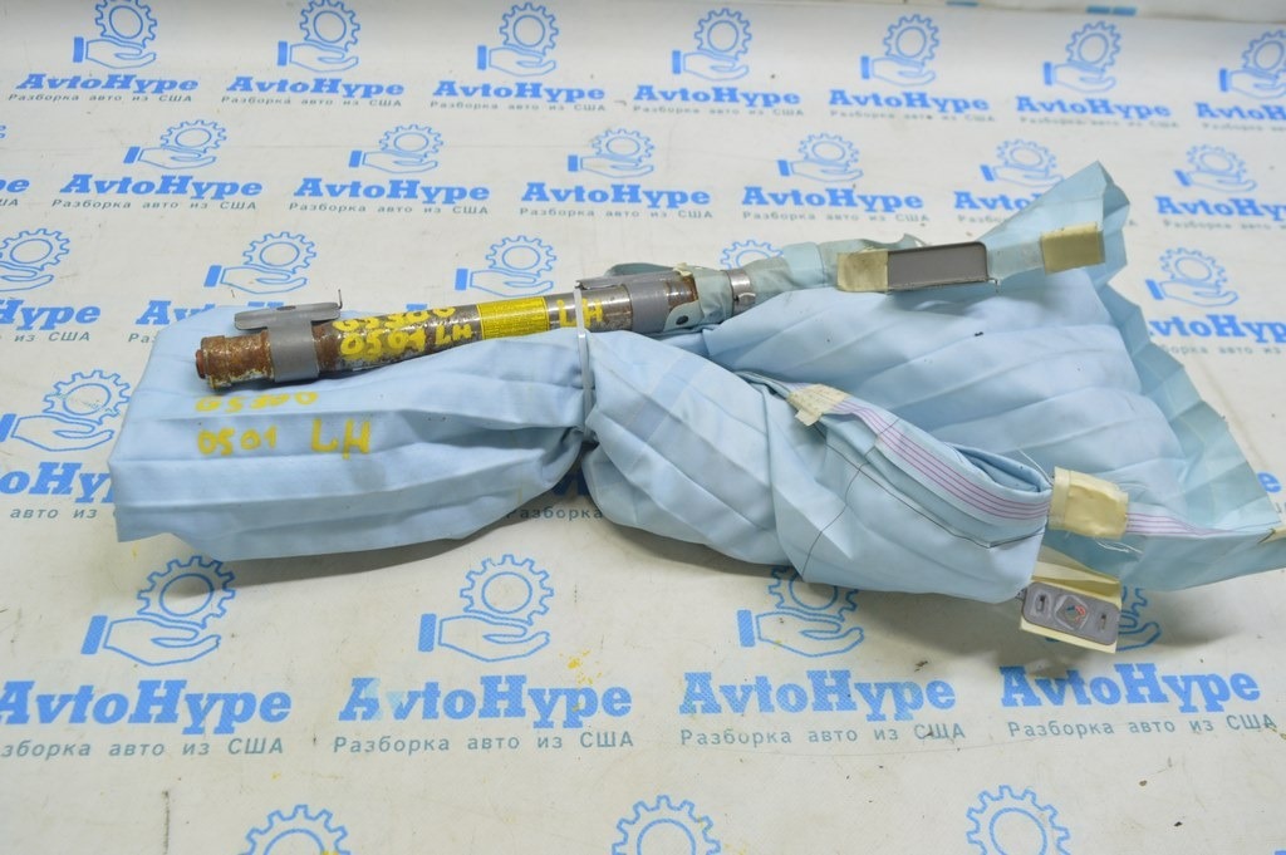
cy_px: 428
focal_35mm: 30
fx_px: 1071
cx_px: 643
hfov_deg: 62.0
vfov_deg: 43.5
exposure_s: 1/20
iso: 400
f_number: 5.6
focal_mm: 20
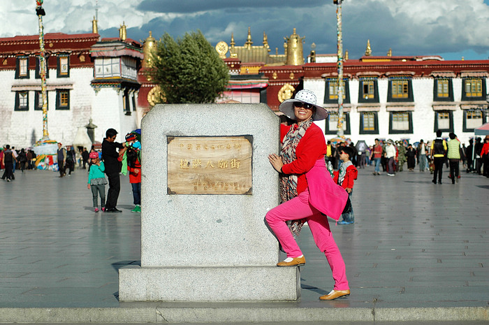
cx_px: 244
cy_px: 162
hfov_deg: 19.5
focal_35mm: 105
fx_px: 1425
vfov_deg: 13.0
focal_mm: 70
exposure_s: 1/4000
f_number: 4.5
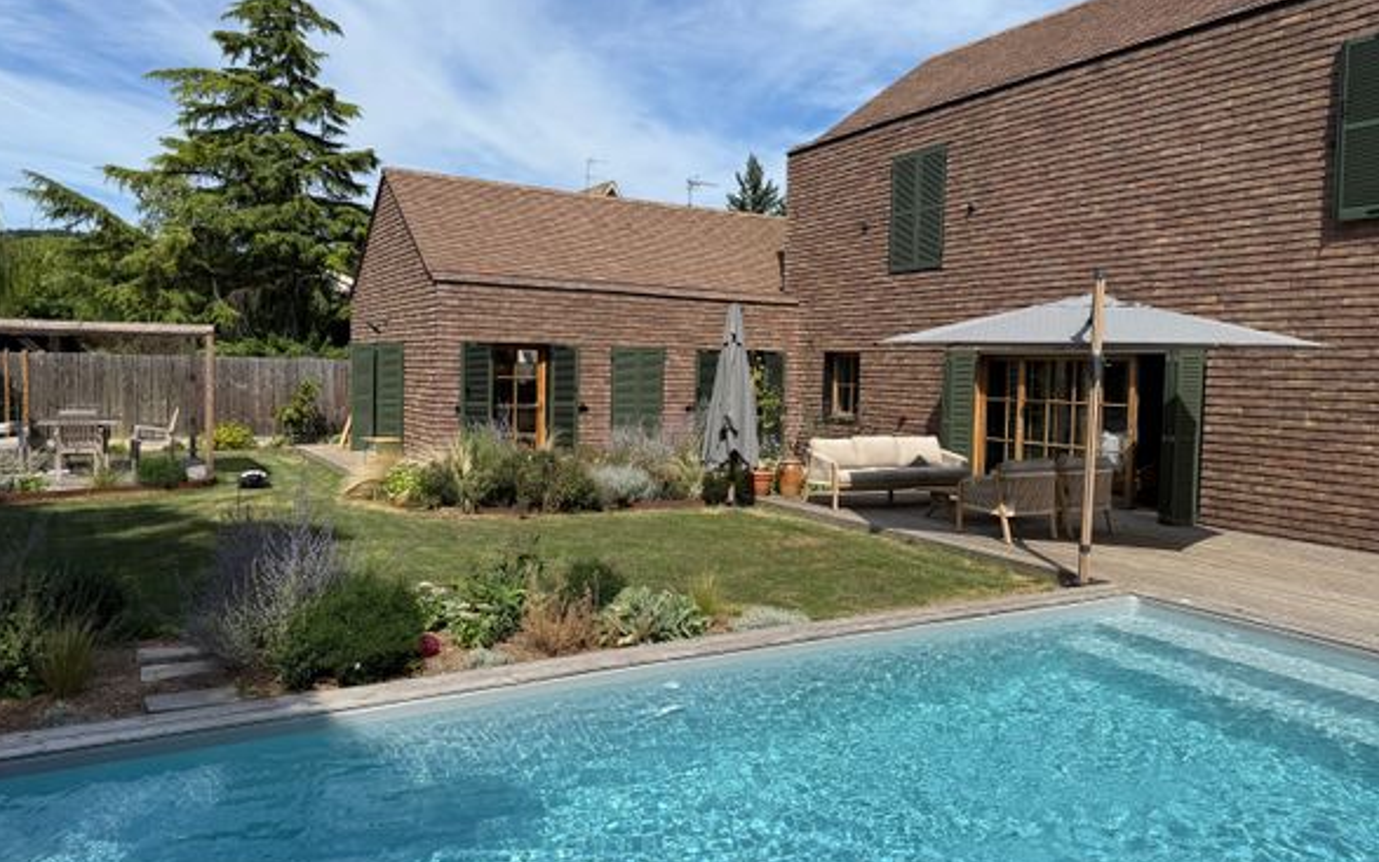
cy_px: 409
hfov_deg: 70.4
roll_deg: -2.3
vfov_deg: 47.6
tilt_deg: -2.3
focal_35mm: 26
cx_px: 695
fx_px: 977
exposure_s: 1/5319
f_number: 1.78
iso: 80
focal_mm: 6.76
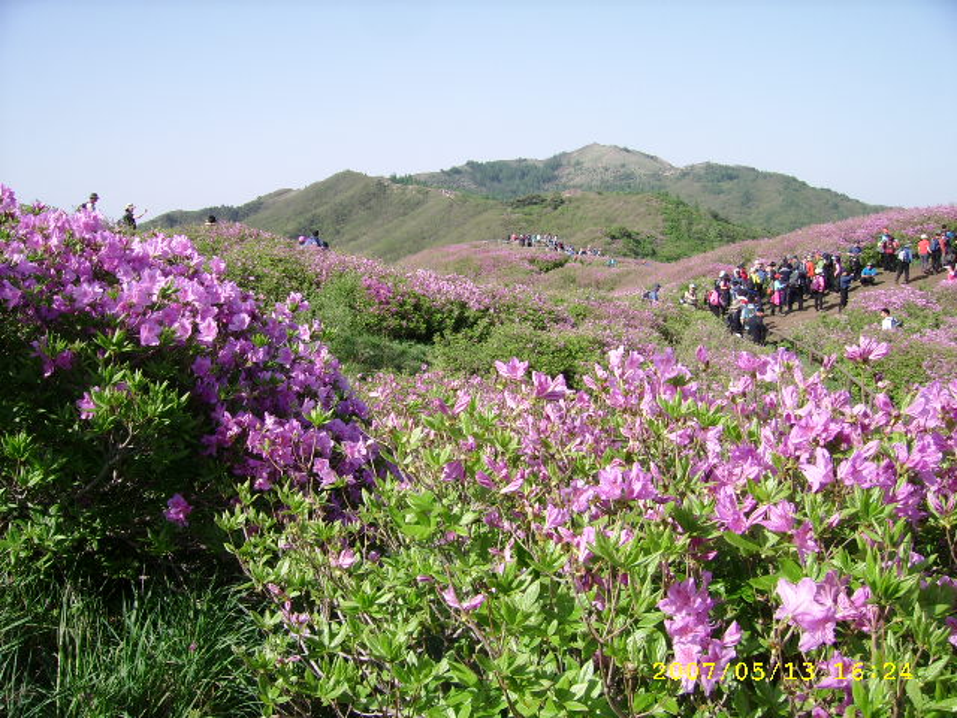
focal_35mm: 35
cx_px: 478
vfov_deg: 40.7
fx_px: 968
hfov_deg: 52.6
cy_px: 359
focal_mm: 5.95
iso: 50
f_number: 5.8
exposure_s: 1/210
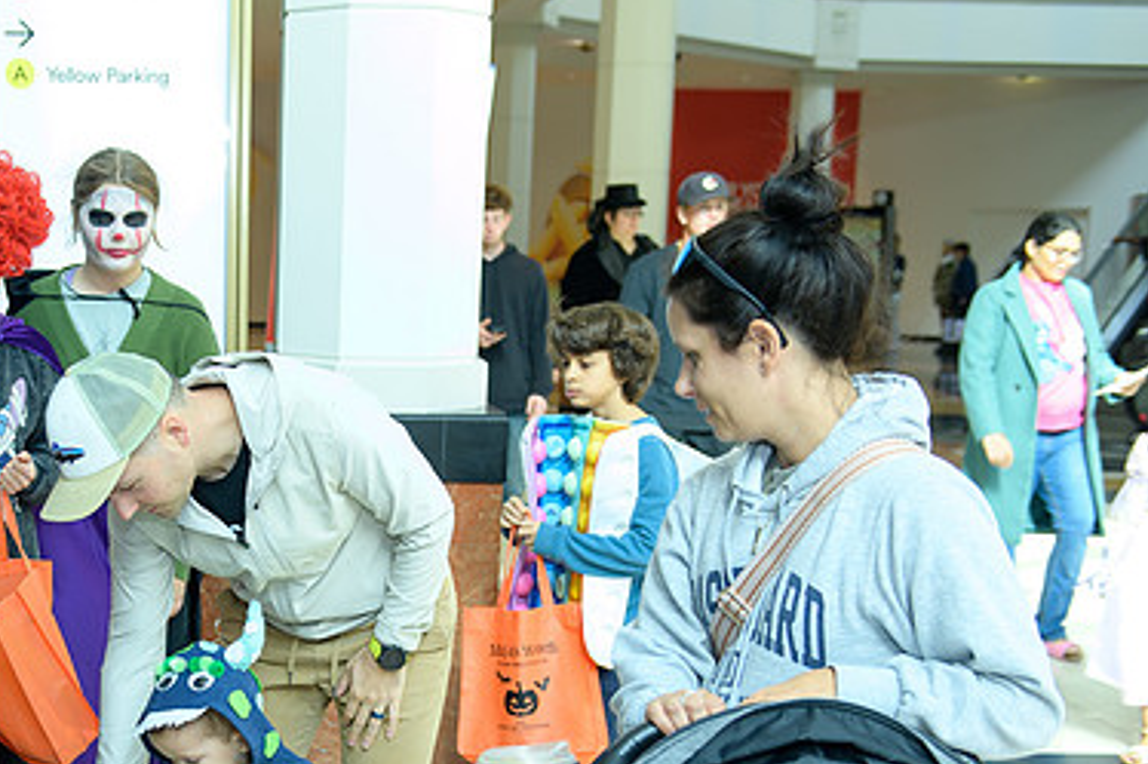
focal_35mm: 59
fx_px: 1881
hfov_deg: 33.2
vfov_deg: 22.7
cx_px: 261
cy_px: 578
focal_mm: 38
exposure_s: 1/250
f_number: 3.5
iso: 640
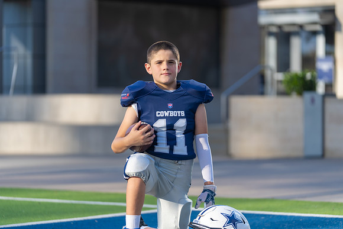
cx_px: 172
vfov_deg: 10.0
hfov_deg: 15.0
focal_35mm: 137
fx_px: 1306
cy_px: 114
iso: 100
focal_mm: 137
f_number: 2.8
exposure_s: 1/640
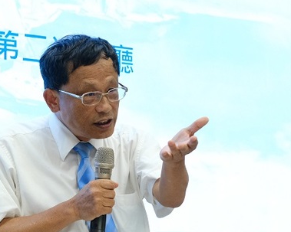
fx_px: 1791
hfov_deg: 9.3
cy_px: 104
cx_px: 92
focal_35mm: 208
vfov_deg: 7.4
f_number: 5.6
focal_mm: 80
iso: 2500
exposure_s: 1/60
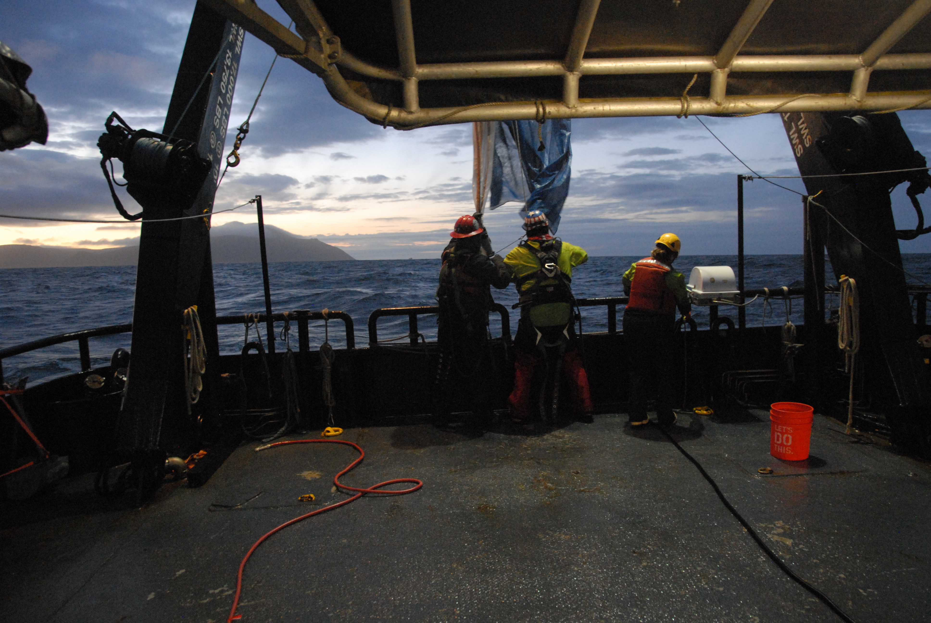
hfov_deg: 67.3
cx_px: 466
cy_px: 312
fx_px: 699
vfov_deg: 48.0
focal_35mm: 27
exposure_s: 1/90
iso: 1600
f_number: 4.5
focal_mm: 18
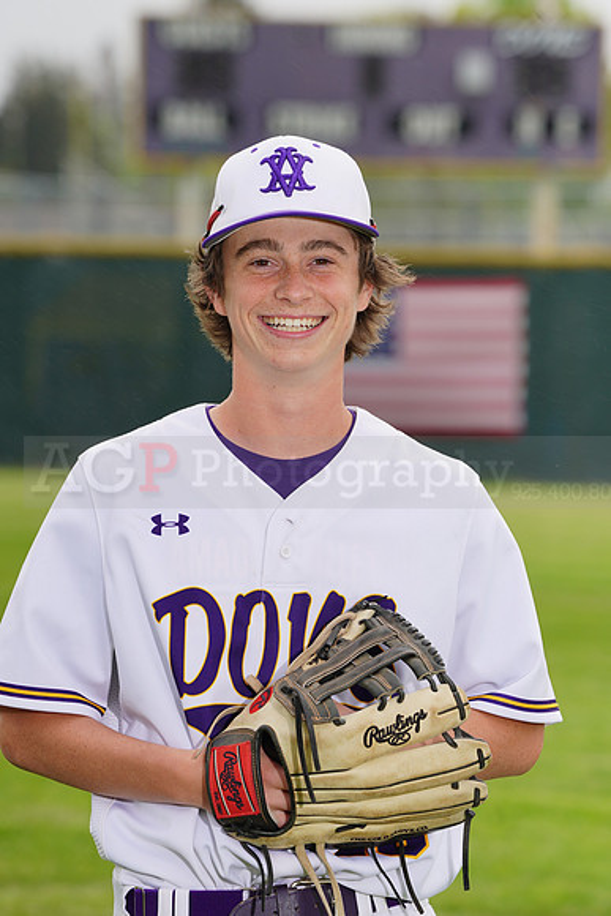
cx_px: 306
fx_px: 6666
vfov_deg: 7.9
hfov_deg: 5.2
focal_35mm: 262
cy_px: 458
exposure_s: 1/250
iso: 160
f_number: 9
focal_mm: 262
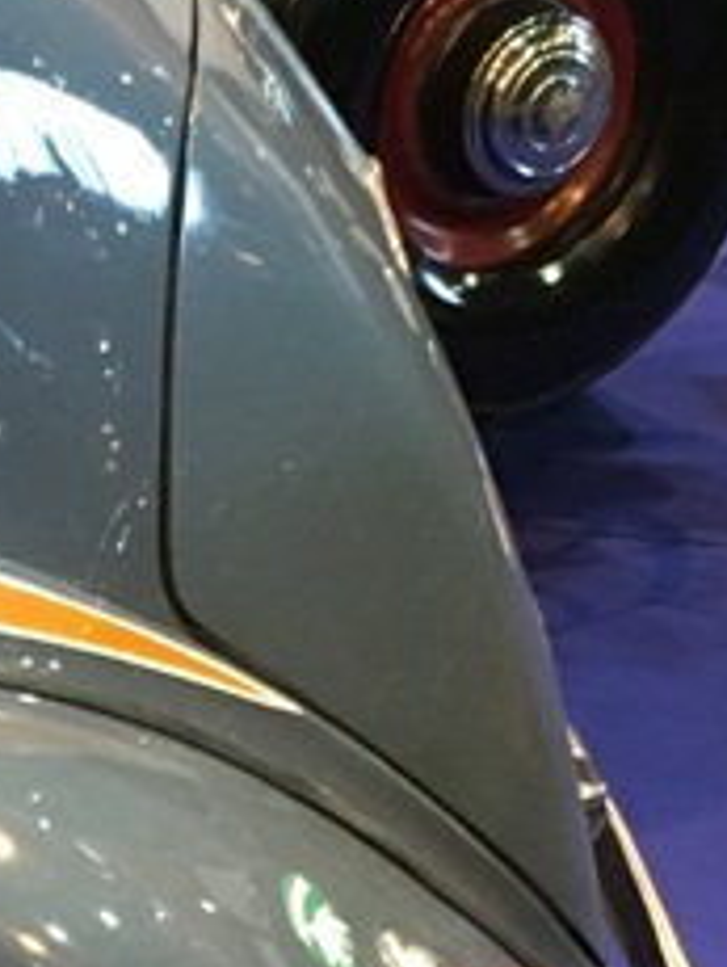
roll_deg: -0.7
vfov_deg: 15.2
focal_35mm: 129
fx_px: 3606
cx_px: -403
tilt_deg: -22.9
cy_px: 778
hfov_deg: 11.0
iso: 200
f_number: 2.2
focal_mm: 4.15
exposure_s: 1/33
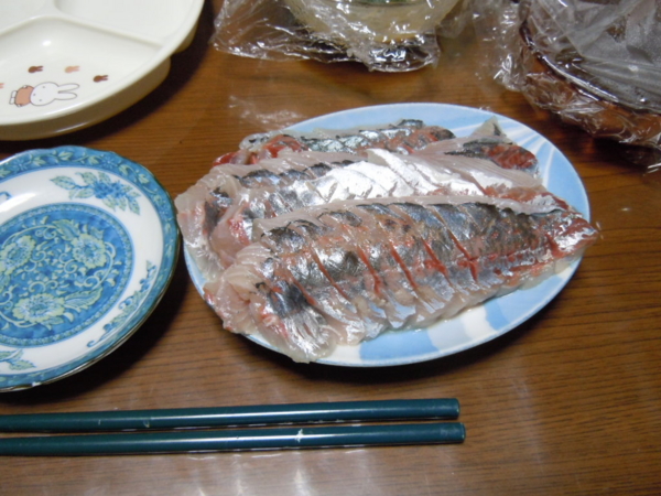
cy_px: 248
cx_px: 330
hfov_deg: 60.0
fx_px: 573
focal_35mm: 30
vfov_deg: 46.8
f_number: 3.5
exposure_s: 1/30
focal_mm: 5.4
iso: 400
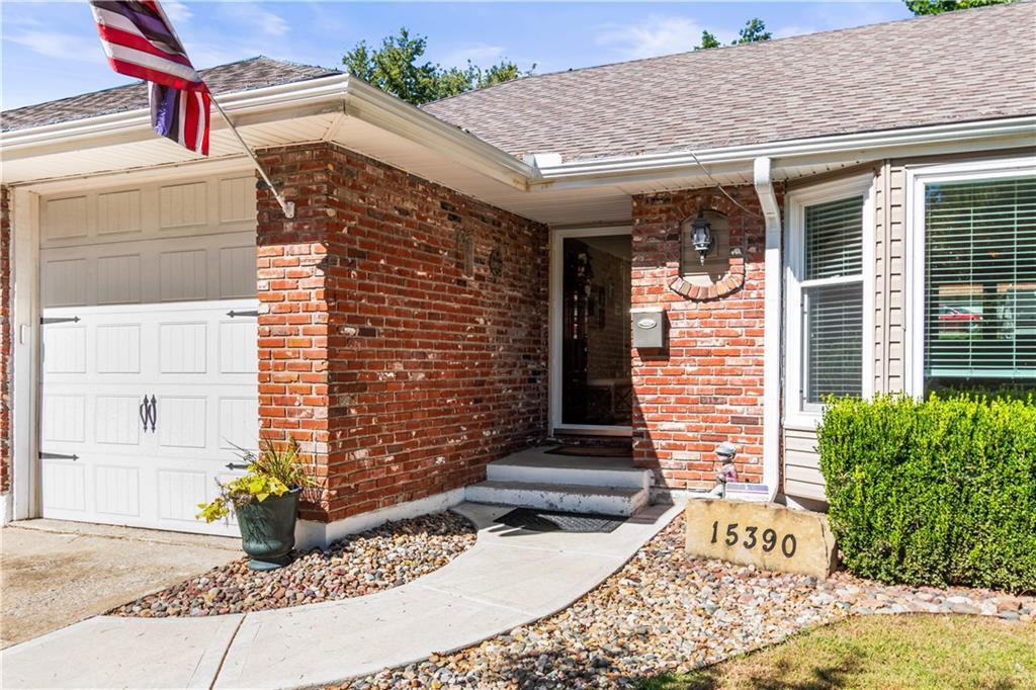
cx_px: 518
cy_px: 345
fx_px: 863
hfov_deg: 61.9
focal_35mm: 30
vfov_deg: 43.6
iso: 320
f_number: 7.1
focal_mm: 20
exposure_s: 1/500
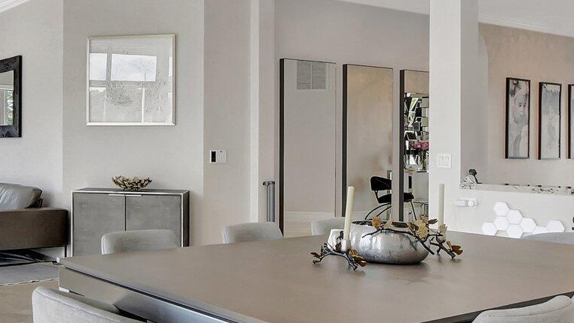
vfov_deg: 28.3
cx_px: 85
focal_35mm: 42
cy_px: 124
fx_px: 639
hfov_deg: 45.0
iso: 1000
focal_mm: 10
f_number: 8
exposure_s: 1/40
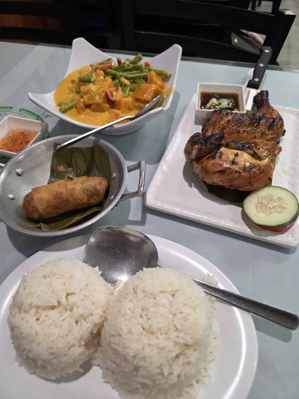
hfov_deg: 58.9
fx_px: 265
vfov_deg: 73.9
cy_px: 200
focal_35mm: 23
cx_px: 150
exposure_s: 1/120
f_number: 1.7
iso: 320
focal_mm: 6.3
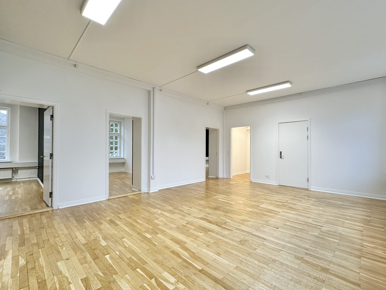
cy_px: 147
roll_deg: -0.3
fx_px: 178
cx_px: 198
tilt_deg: +0.7
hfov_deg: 94.5
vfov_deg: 78.1
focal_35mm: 16
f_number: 2.2
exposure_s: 1/100
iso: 125
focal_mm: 2.22
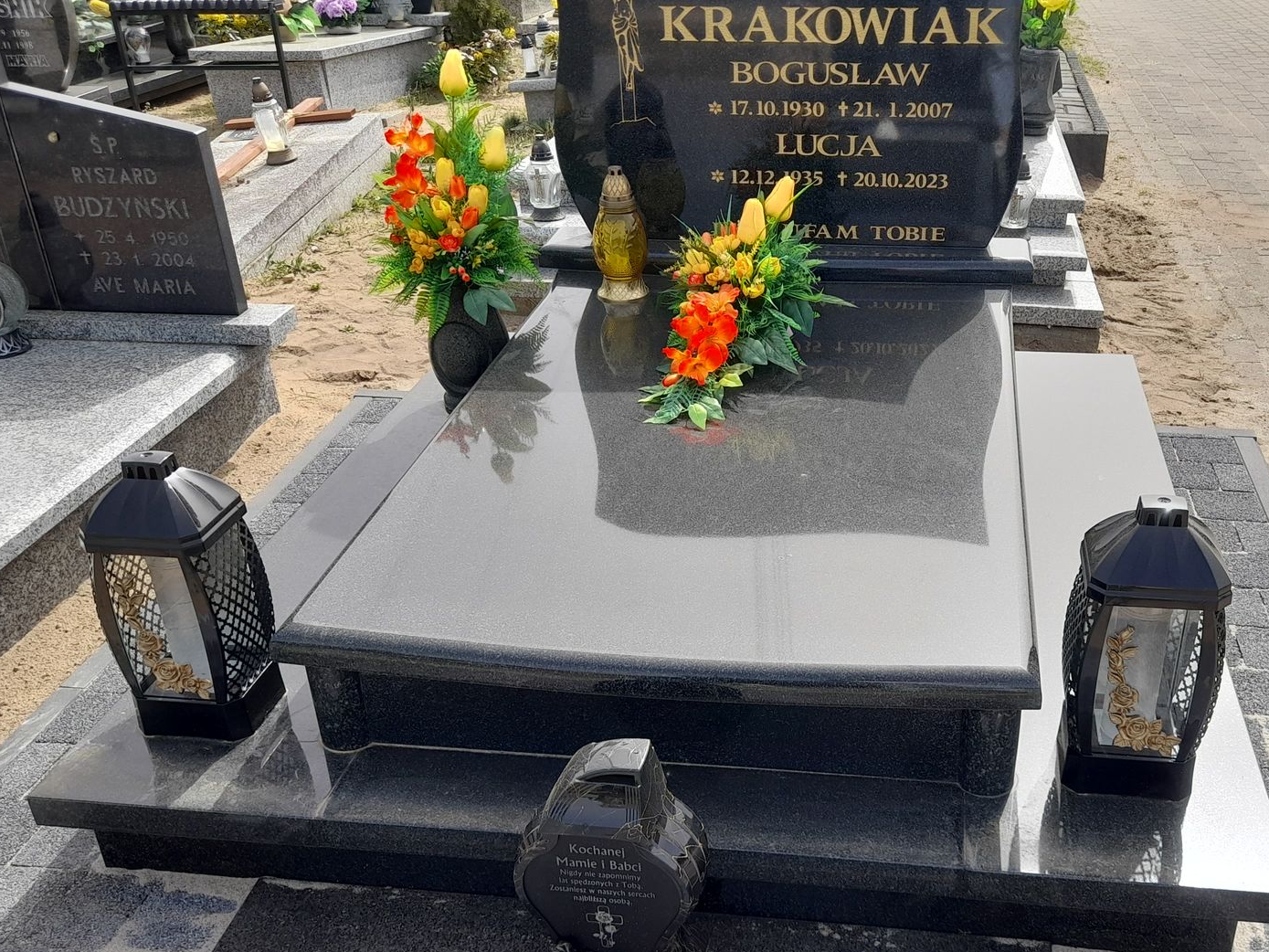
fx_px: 1320
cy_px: 598
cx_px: 785
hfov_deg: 50.9
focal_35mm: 36
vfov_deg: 39.4
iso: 20
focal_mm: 4.6
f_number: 2
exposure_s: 1/434
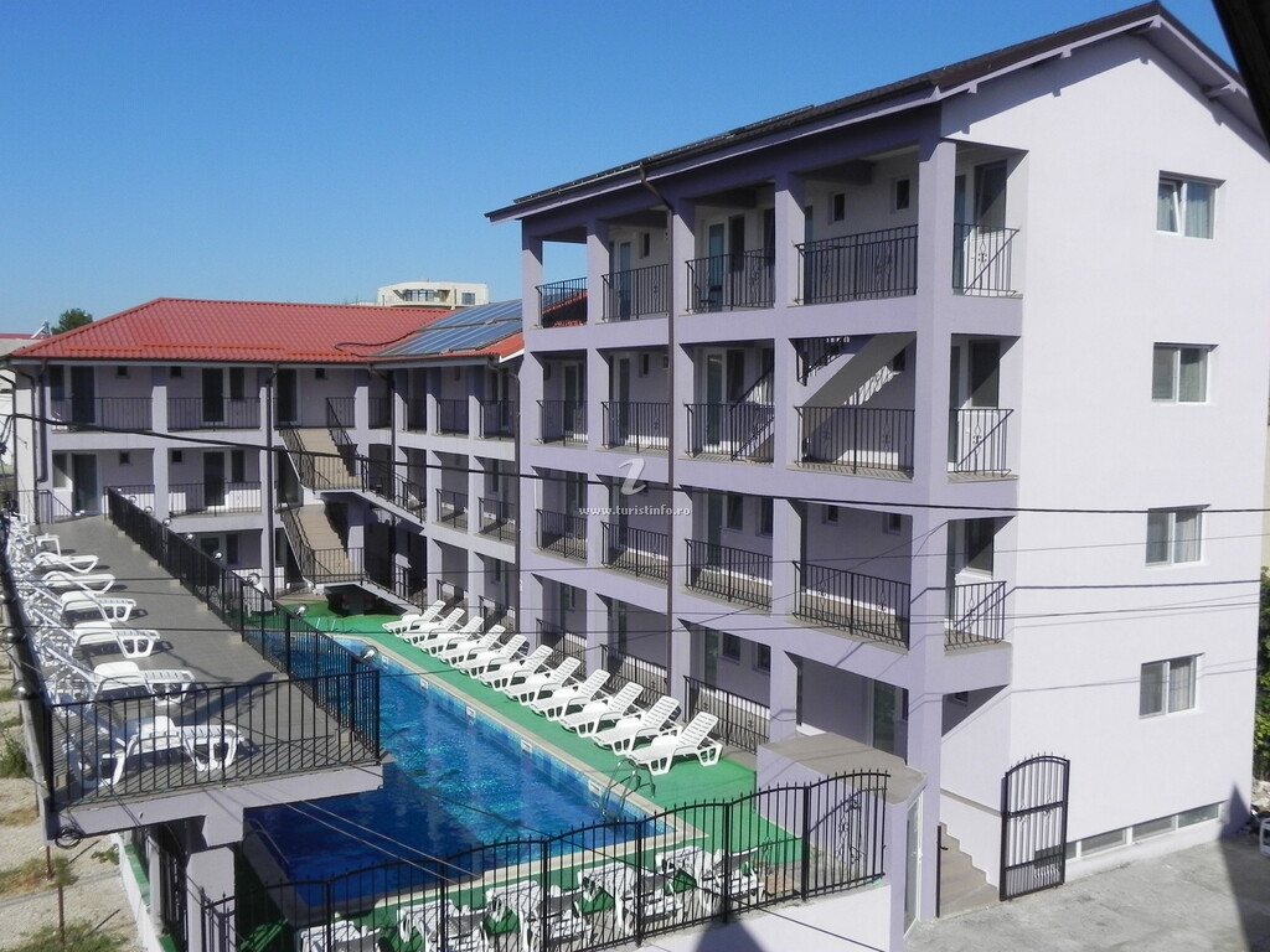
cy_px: 476
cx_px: 635
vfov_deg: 42.9
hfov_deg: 55.4
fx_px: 1211
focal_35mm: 33
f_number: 8
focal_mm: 5.9
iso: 160
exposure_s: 1/531
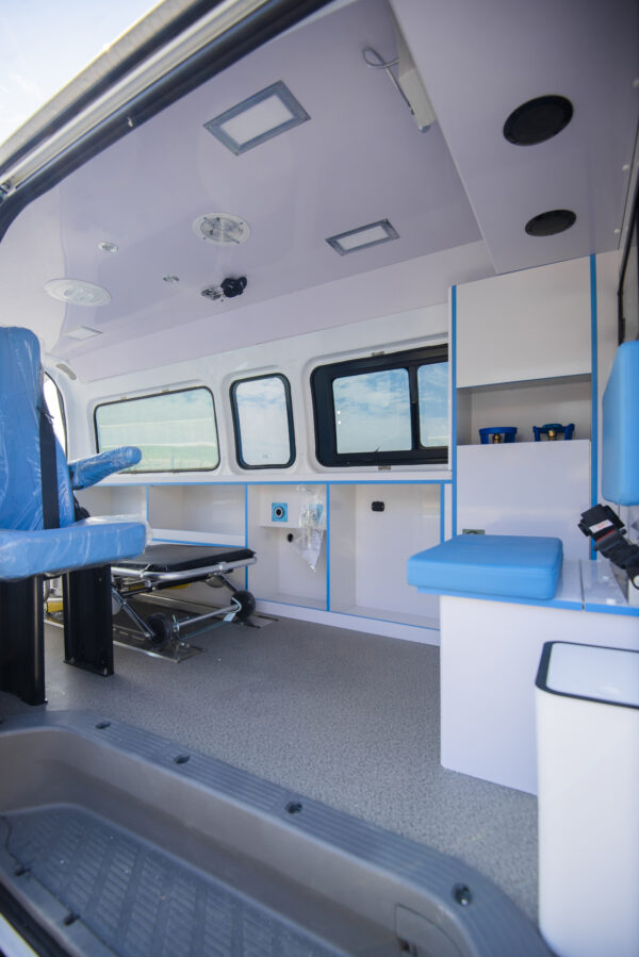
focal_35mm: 16
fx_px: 426
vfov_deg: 96.7
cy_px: 478
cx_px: 320
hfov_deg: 73.8
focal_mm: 16
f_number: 4
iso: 100
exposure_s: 1/400
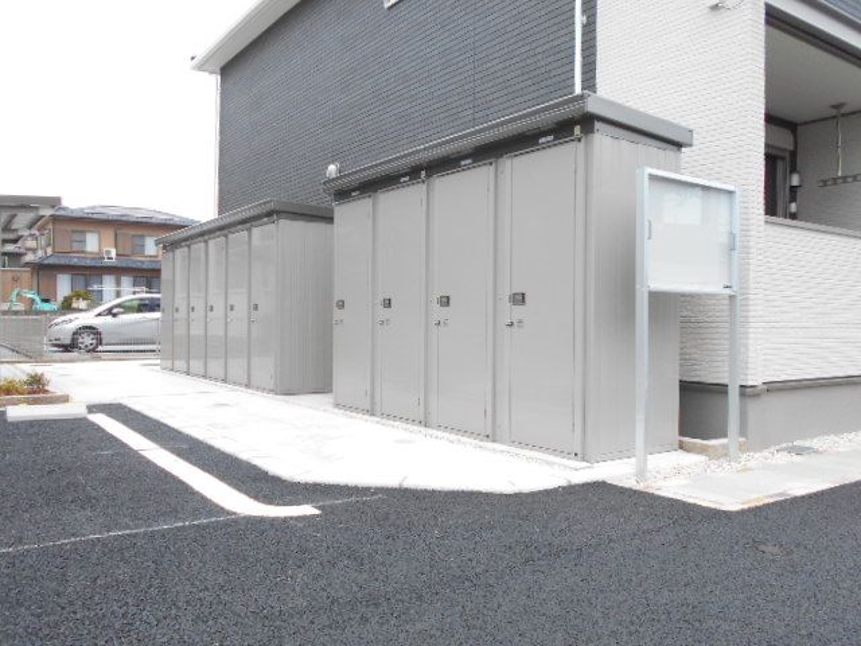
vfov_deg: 46.8
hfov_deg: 60.0
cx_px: 430
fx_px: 746
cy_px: 323
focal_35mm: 30
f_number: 3.4
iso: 100
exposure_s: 1/250
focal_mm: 5.1
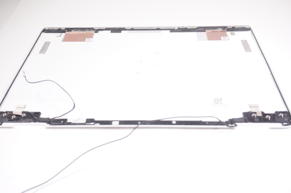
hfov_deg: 49.6
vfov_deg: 34.1
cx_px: 146
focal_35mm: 39
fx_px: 315
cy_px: 96
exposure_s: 1/1250
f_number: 5.6
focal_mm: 26
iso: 5000
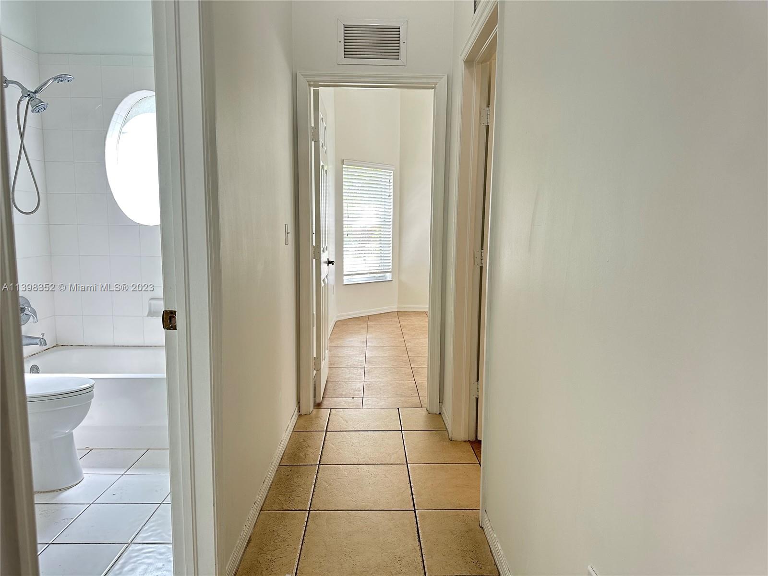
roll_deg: -0.9
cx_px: 384
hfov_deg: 71.6
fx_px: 532
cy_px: 288
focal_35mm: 24
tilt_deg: -7.3
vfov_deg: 56.8
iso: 160
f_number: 1.78
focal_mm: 6.86
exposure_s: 1/120
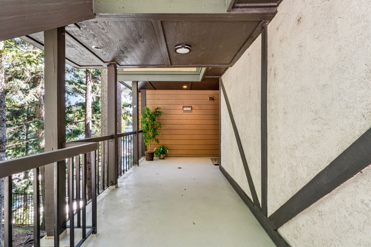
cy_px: 124
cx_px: 186
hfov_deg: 88.1
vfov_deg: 65.7
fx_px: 192
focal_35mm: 19
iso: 100
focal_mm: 18.6
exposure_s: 1.3
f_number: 22
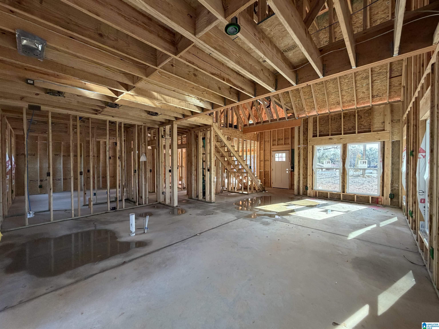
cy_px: 164
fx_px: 178
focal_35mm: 14
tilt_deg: -0.9
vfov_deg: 85.7
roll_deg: +0.2
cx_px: 220
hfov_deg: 102.1
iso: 250
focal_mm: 2.22
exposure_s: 1/121
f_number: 2.2
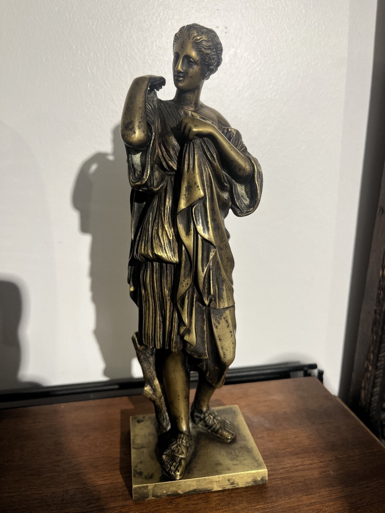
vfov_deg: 67.3
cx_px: 192
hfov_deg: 53.1
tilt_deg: -14.6
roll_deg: +0.4
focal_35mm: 26
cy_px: 256
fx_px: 386
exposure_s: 1/100
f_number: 1.6
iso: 100
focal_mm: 5.1
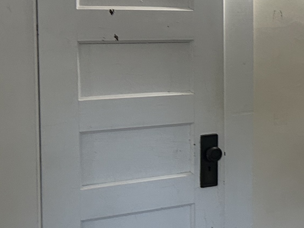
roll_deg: -1.5
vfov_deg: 15.8
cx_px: 487
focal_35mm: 93
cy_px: 68
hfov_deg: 18.2
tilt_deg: -4.4
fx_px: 817
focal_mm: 5.7
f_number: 1.5
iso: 200
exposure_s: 1/60
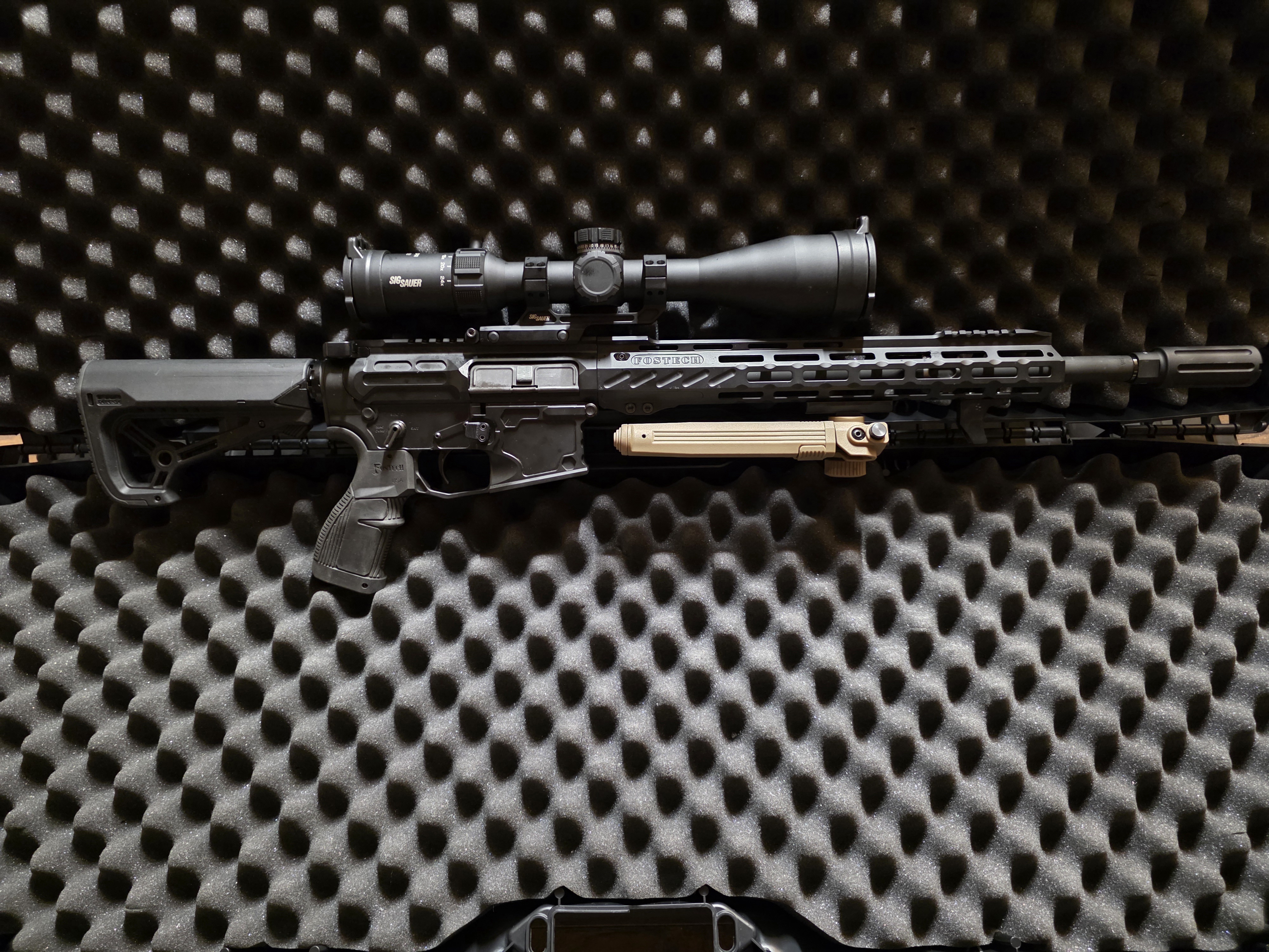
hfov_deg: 73.9
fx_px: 843
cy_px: 476
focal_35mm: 23
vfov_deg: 58.9
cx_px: 634
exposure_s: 1/40
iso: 1600
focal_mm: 6.3
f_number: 1.7
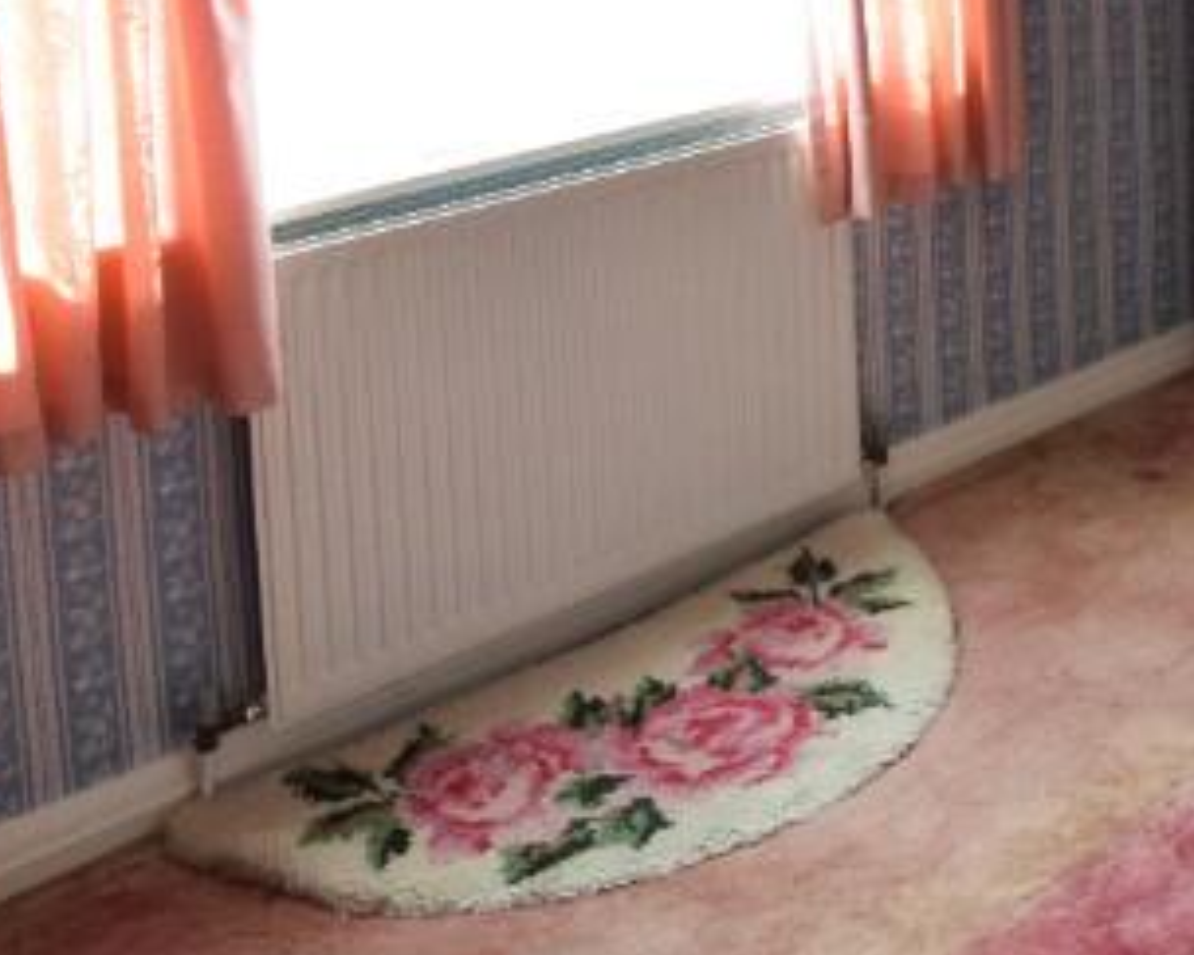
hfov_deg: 27.9
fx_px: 2014
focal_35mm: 57
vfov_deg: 24.1
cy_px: -214
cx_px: 1516
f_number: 5.6
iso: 800
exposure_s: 1/100
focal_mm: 12
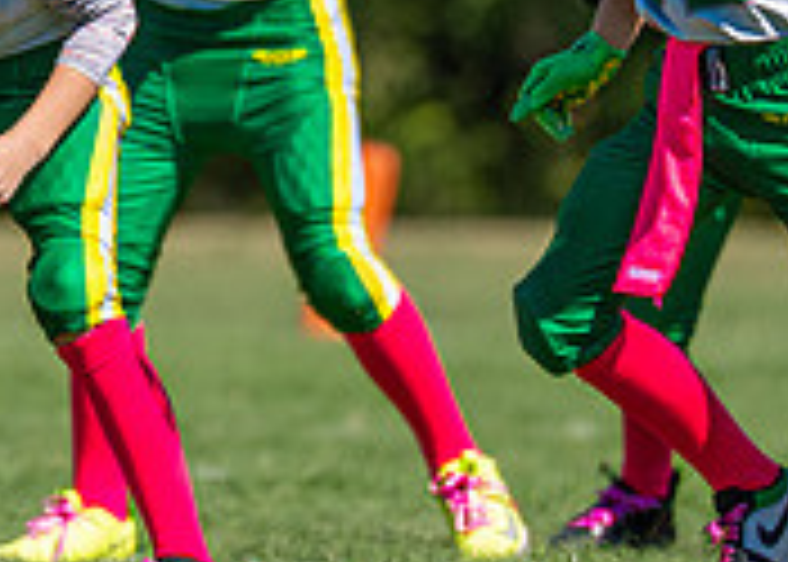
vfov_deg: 1.4
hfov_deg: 1.9
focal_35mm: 1036
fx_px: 23186
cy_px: -115
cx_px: -149
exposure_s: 1/3200
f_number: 2.8
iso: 160
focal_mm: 200
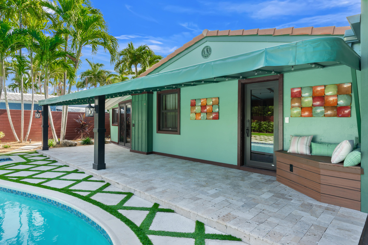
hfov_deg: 81.2
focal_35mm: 21
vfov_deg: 59.5
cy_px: 122
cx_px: 184
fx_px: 215
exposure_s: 1/30
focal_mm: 21
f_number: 11
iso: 500
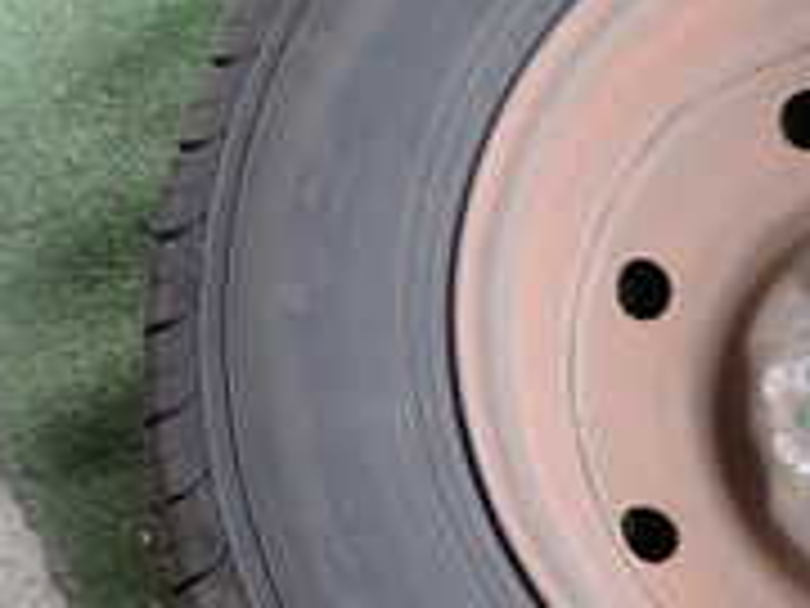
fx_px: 2340
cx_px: 810
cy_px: 396
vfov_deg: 14.8
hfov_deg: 19.1
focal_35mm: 100
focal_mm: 5.4
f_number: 2.3
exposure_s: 1/80
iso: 200
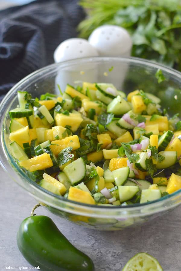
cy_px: 136
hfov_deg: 18.2
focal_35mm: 75
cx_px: 90
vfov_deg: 27.0
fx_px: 566
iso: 1600
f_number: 2.5
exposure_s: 1/500
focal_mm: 50
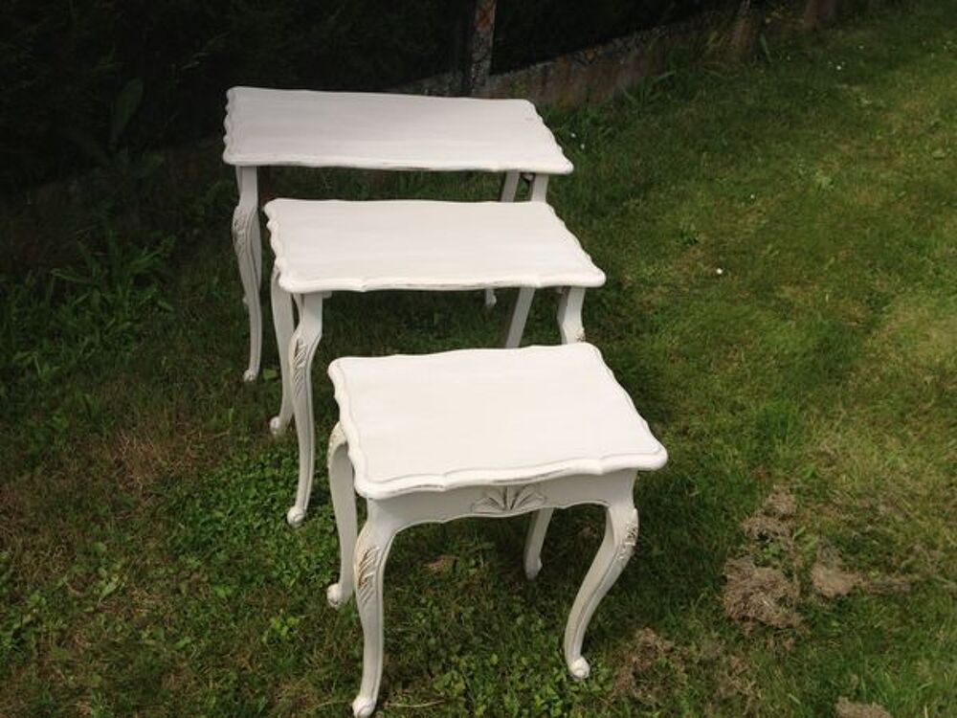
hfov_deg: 52.6
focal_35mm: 35
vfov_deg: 40.7
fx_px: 968
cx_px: 478
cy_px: 359
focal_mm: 4.28
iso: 50
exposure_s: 1/1534
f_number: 2.4
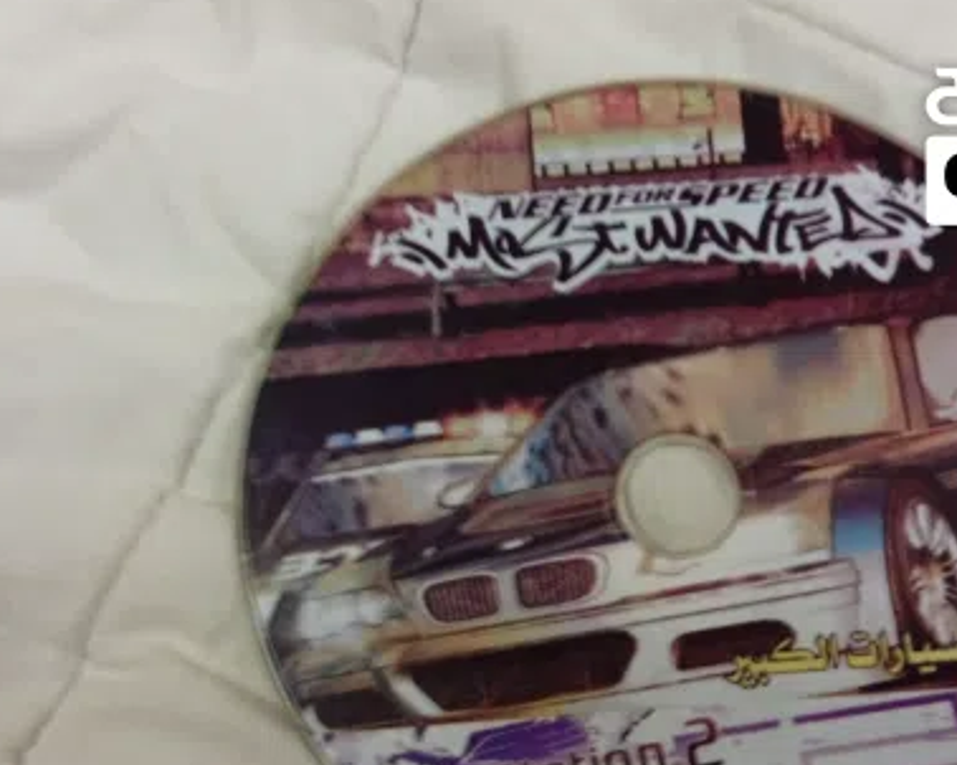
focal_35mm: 43
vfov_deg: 34.0
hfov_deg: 42.8
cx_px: 544
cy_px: 590
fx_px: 1217
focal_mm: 3.96
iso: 910
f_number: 1.8
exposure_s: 1/20
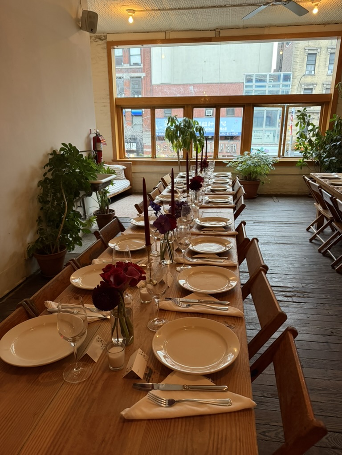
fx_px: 316
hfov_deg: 56.8
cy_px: 228
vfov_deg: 71.6
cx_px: 171
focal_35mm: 24
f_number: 1.78
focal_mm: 6.76
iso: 500
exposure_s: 1/60
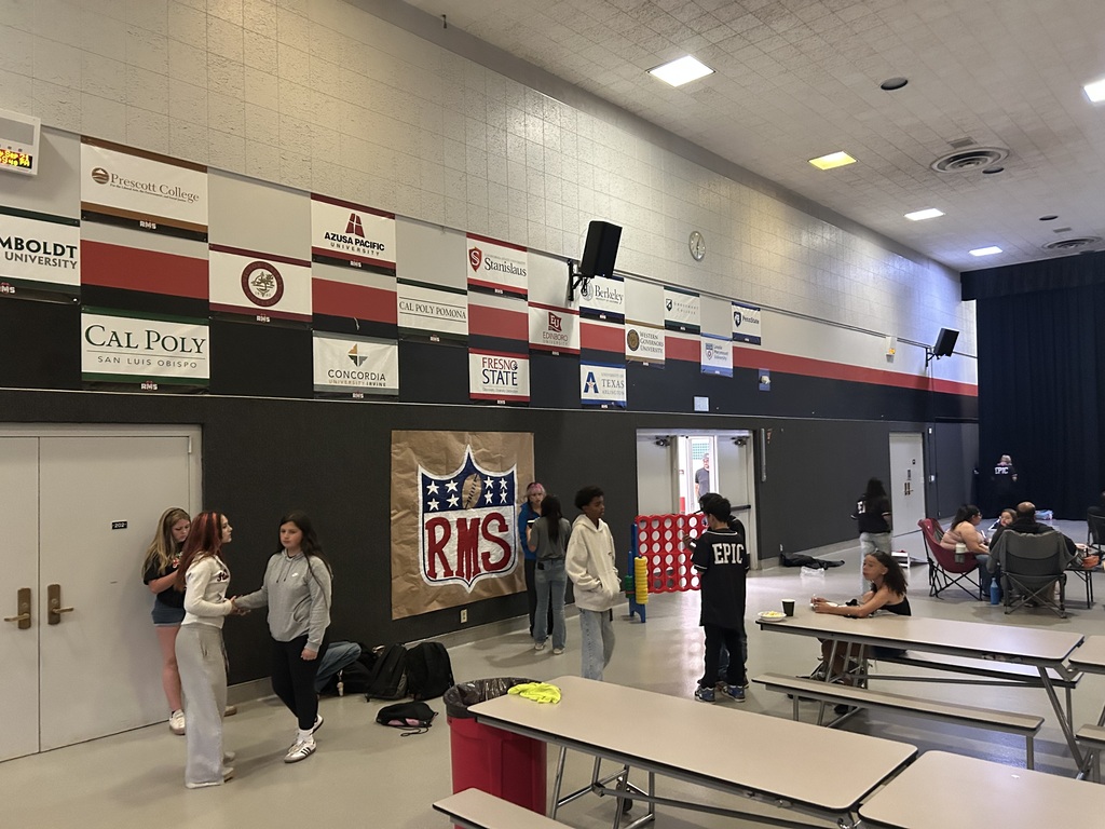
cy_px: 414
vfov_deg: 53.1
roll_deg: +1.5
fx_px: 830
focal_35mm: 26
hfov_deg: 67.3
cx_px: 552
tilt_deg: +2.0
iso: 640
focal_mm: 5.7
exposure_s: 1/36
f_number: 1.5
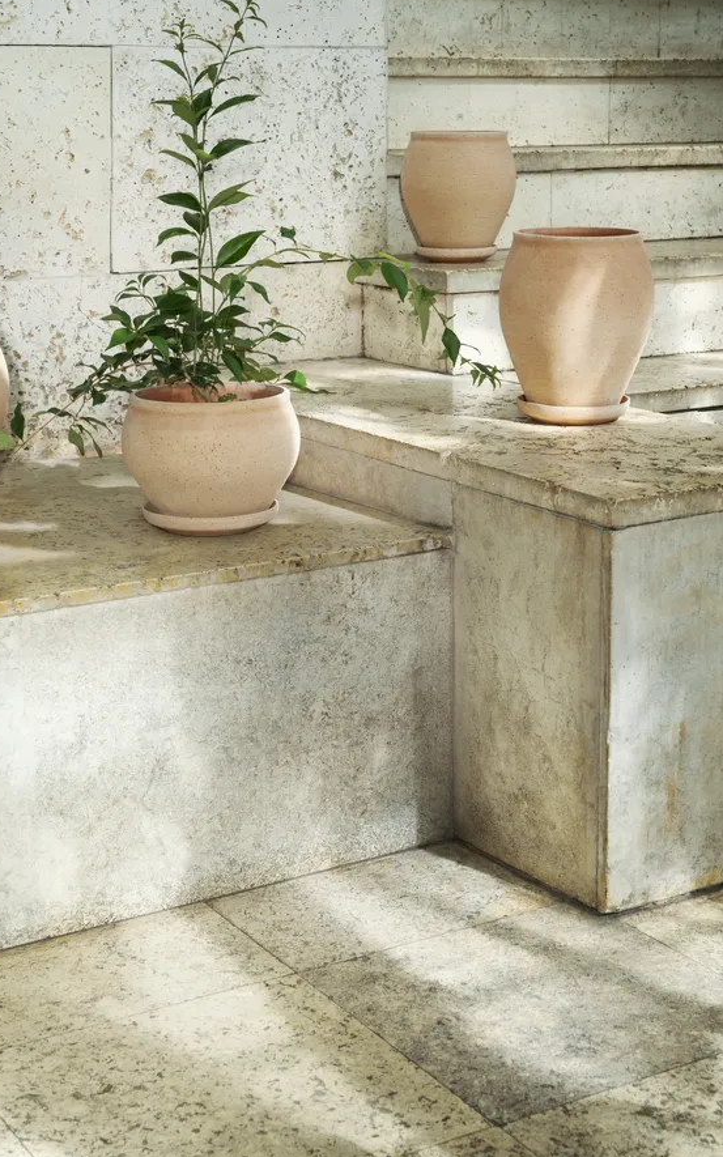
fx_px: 1797
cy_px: 579
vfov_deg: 35.7
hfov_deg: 22.7
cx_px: 332
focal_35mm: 57
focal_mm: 55
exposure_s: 1/60
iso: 400
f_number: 8
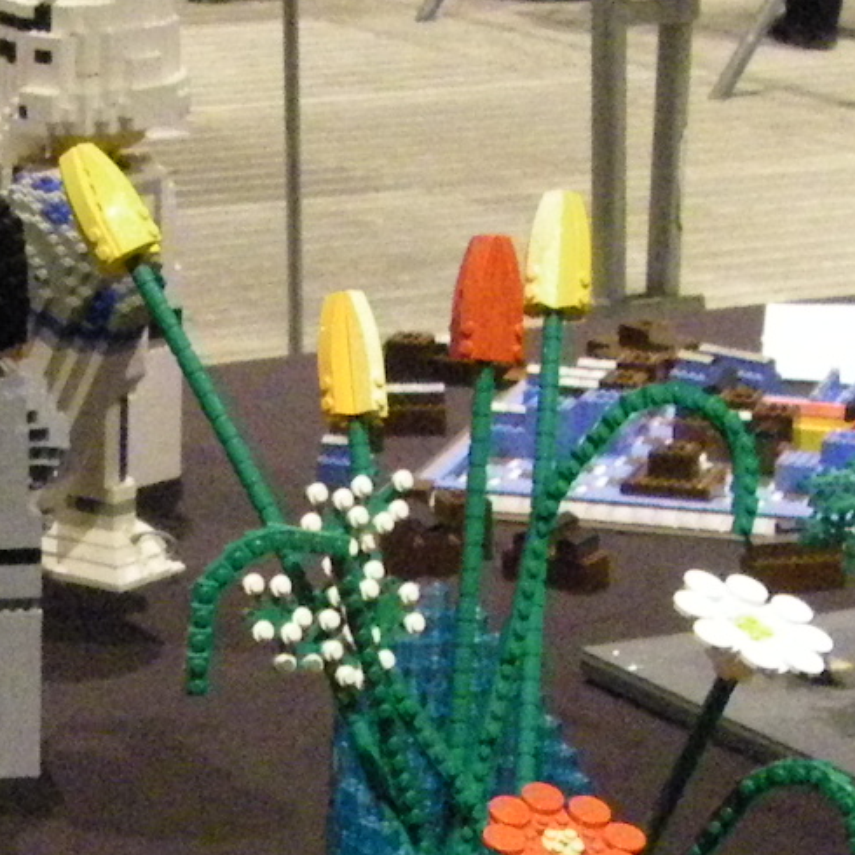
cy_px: 647
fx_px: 4415
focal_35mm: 158
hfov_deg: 11.0
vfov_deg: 11.0
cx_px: 92
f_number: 3.5
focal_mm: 6.3
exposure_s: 1/40
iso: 800
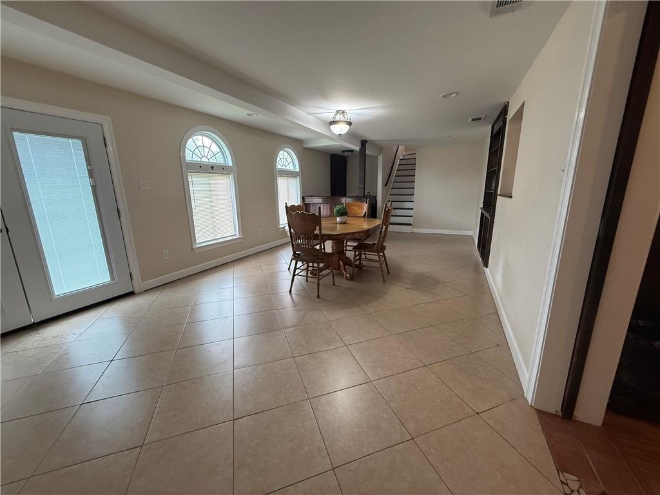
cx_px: 330
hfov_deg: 102.1
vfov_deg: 85.7
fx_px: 267
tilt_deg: -12.9
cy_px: 248
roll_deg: +0.9
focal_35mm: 14
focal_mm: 2.22
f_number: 2.2
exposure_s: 1/99
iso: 250
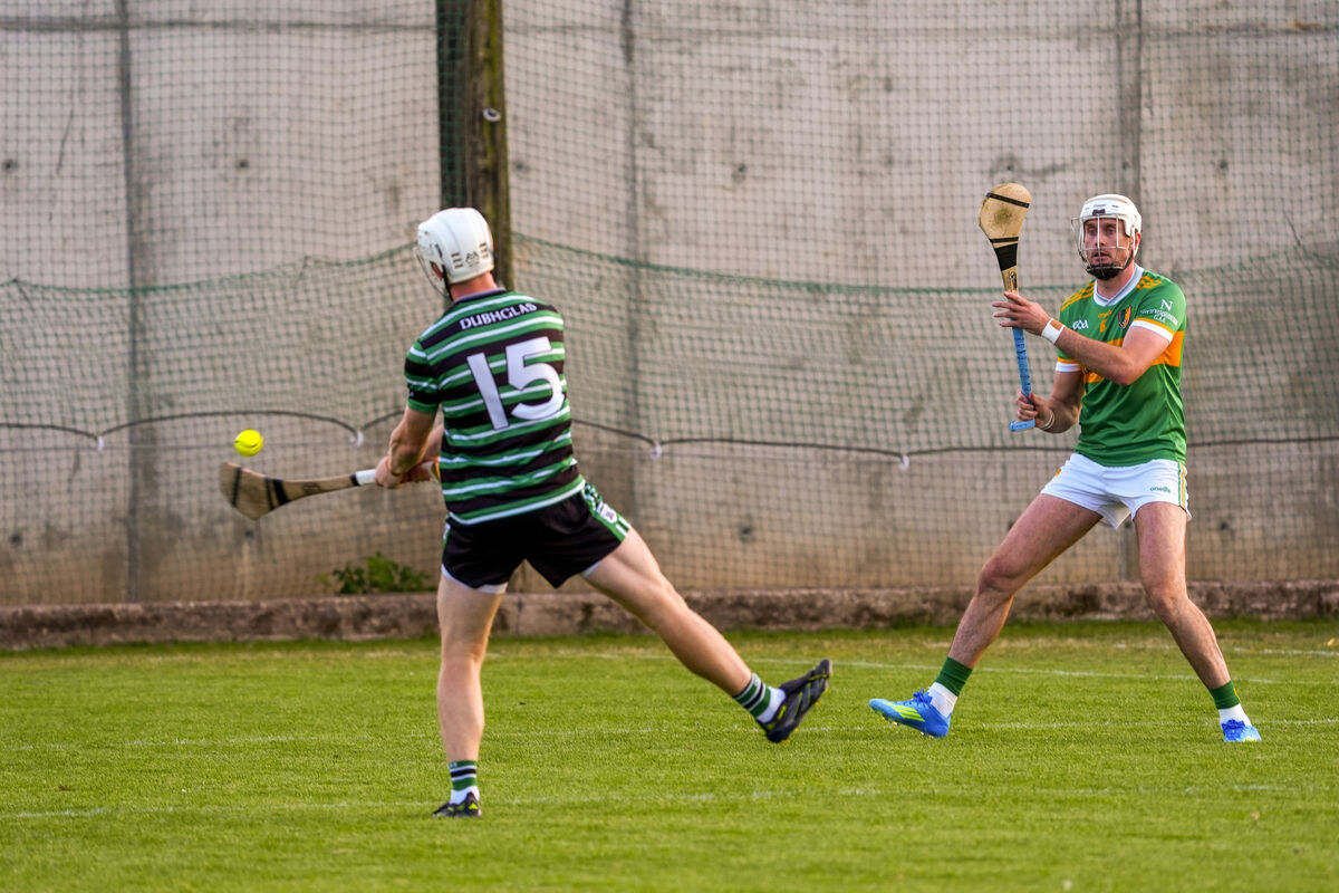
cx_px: 670
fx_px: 16662
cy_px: 446
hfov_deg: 4.6
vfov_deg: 3.1
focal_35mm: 448
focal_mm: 448
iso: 800
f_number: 6.3
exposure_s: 1/1000
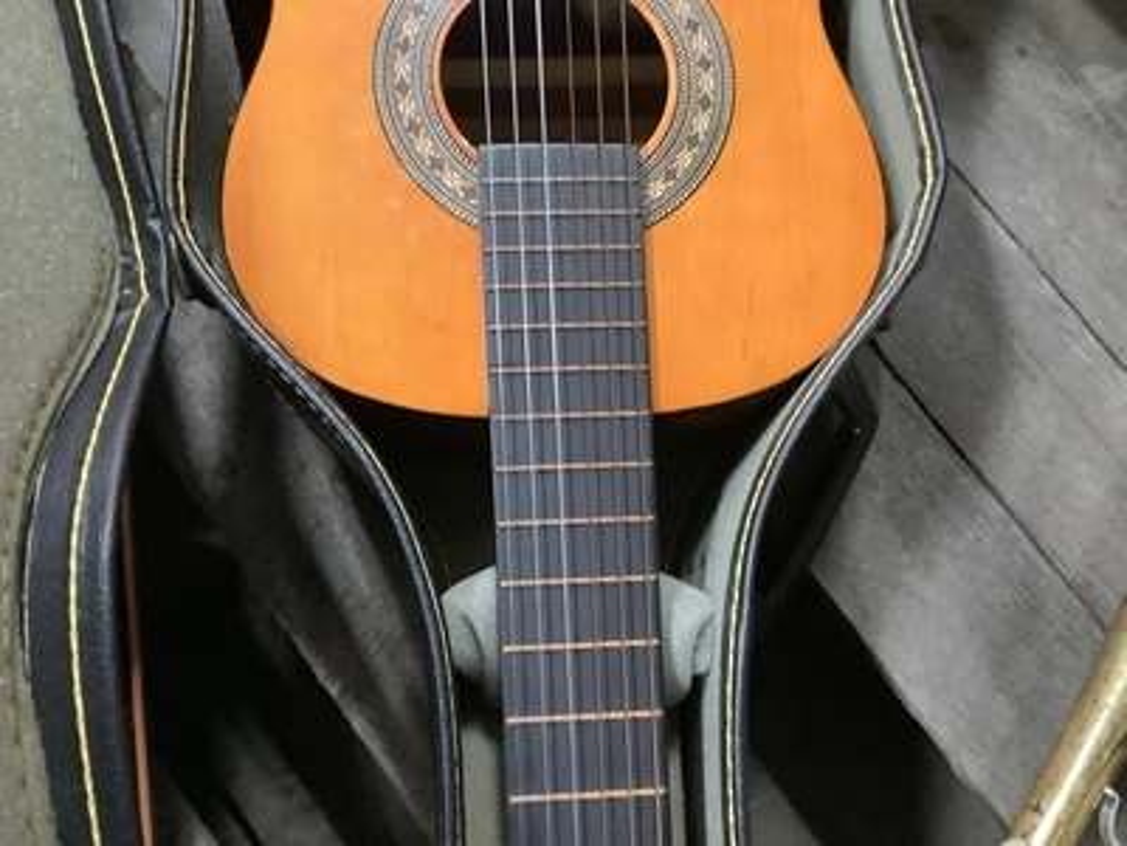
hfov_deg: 58.4
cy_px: 423
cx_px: 564
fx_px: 1009
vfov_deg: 45.4
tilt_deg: -78.8
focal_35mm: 31
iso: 640
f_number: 2.4
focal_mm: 3.3
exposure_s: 1/20
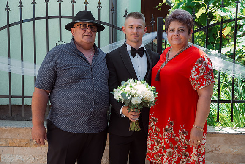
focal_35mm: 48
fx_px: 327
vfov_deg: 28.1
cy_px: 82
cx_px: 122
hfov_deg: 41.1
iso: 320
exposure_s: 1/800
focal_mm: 48
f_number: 3.2
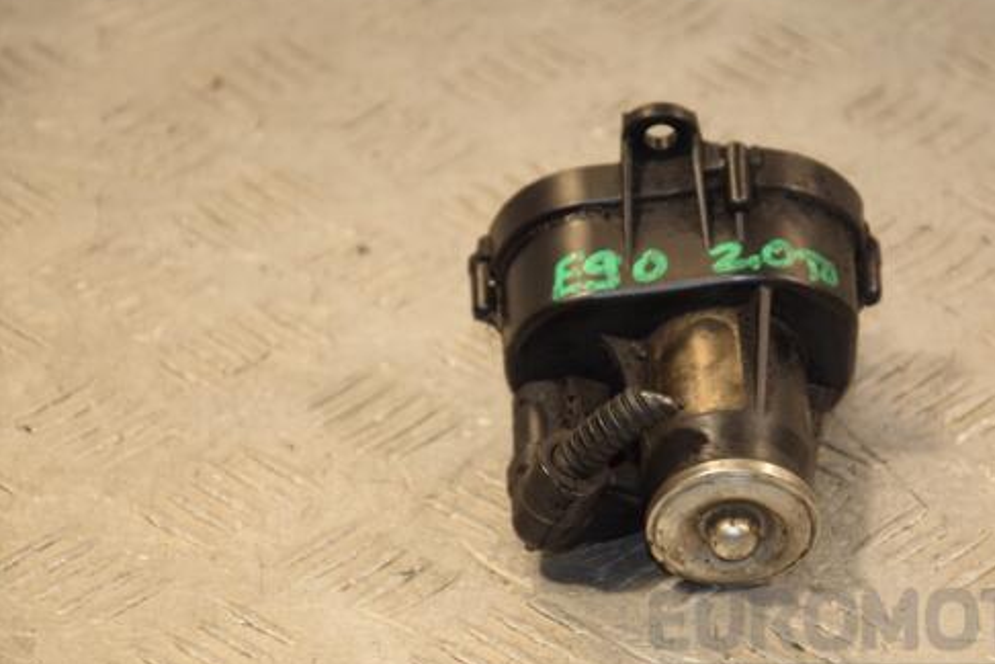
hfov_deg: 10.6
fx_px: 5379
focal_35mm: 195
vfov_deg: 7.1
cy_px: 346
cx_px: 610
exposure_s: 1/160
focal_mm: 105
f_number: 5.6
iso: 800
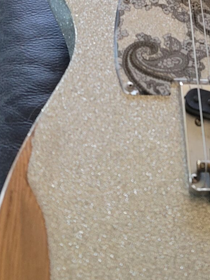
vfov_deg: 22.7
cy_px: -12
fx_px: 663
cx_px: 219
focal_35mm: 82
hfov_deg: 17.5
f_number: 1.8
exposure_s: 1/39
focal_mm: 7
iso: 640
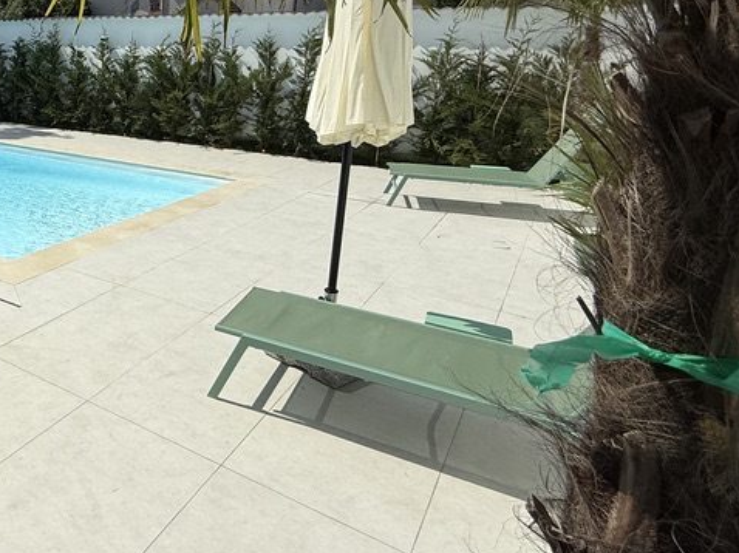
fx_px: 640
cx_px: 11
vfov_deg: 45.7
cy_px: 164
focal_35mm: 30
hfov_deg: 49.7
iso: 50
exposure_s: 1/6173
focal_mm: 2.22
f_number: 2.2
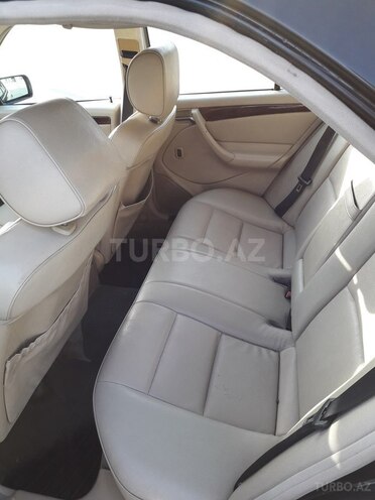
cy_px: 250
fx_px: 390
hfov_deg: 51.4
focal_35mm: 27
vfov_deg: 65.3
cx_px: 188
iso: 40
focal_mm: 3.6
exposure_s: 1/119
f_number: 1.9
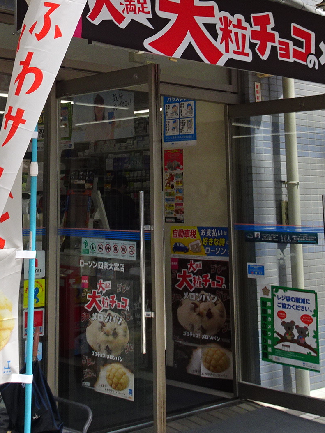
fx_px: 738
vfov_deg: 31.4
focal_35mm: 59
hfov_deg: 24.6
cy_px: 54
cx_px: 88
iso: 80
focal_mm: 4.1
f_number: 3.5
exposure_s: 1/320
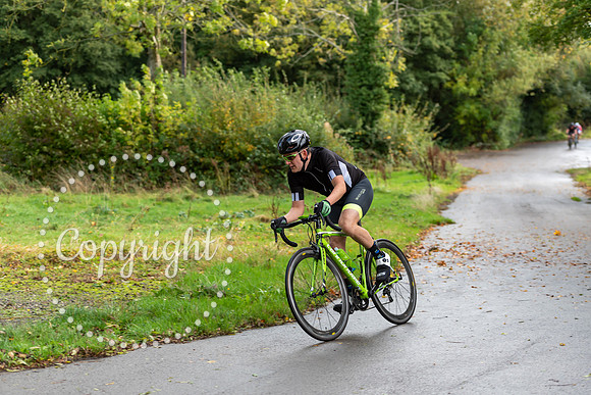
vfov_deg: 19.5
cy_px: 198
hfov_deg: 28.8
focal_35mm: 70
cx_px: 296
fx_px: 1149
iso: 200
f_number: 3.2
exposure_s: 1/500
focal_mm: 70
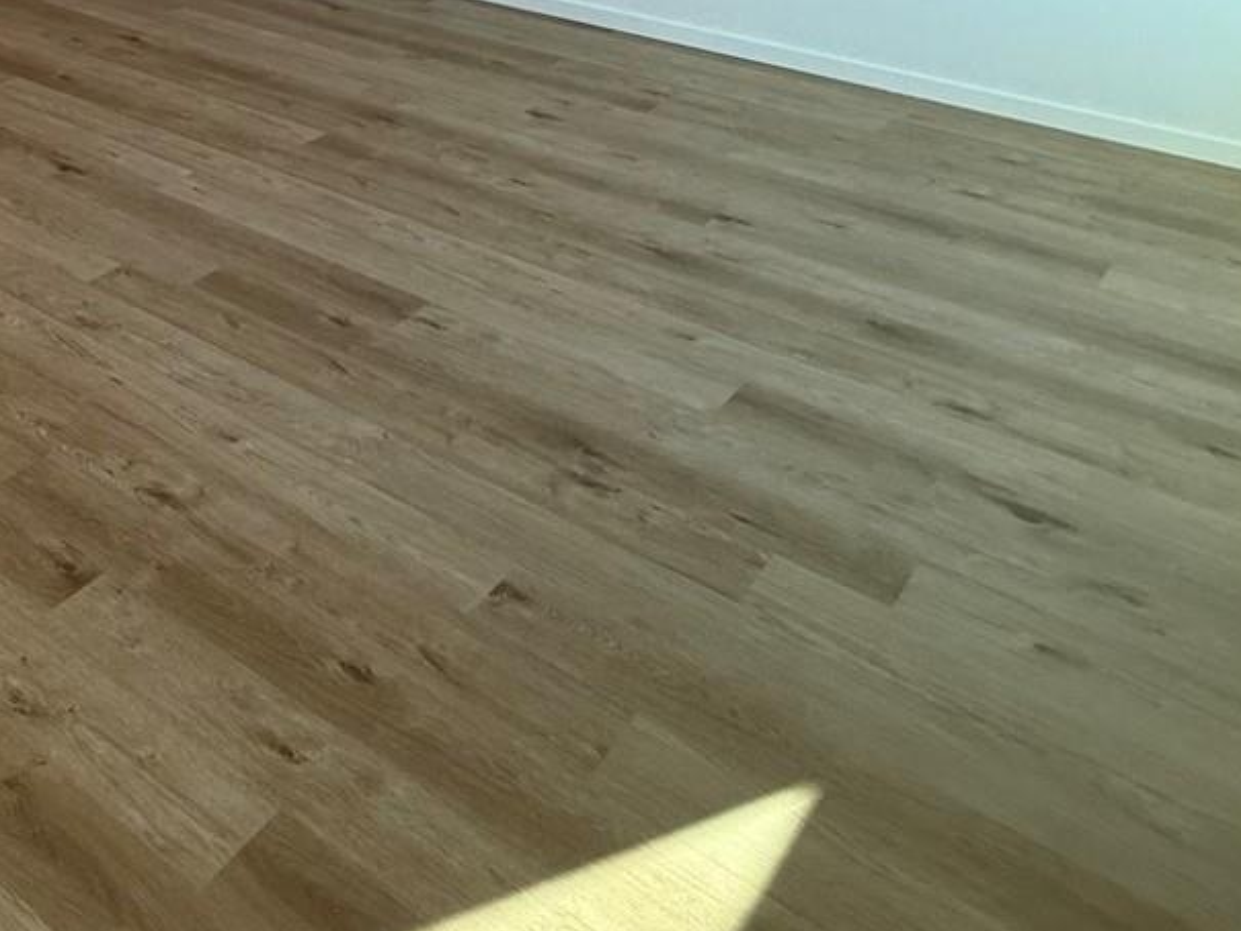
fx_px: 1327
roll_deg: +0.6
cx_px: -279
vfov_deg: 33.2
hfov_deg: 37.0
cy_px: -119
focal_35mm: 37
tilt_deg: -11.3
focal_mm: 2.22
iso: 100
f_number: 2.2
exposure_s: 1/120
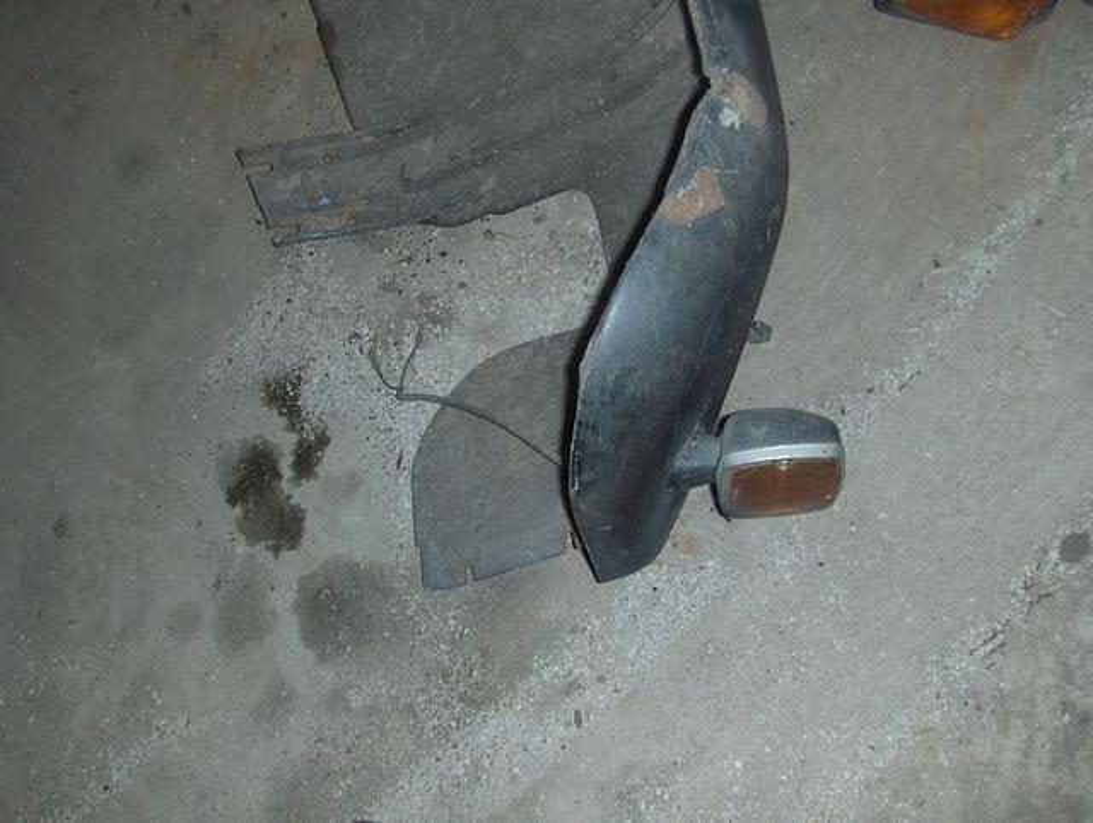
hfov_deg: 45.7
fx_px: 1297
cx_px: 546
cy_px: 412
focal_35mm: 41
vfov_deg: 35.2
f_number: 3.5
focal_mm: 6.5
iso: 100
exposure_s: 1/60
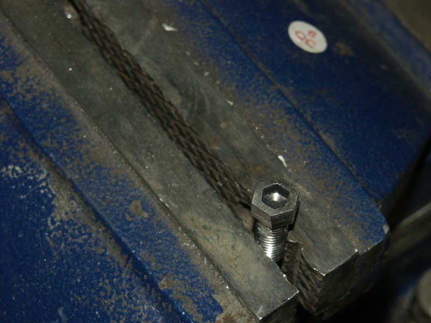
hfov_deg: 11.0
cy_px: 162
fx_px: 2229
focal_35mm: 179
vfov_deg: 8.3
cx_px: 216
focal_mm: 45.24
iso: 100
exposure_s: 1/180
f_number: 5.6
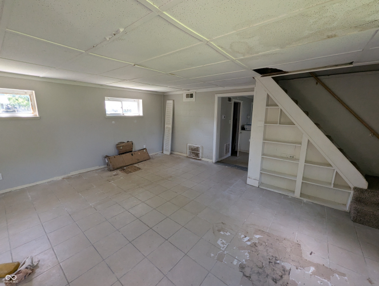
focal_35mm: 13
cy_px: 143
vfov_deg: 90.1
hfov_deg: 106.1
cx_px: 190
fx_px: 143
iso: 112
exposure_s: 1/106
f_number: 2.2
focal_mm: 1.95
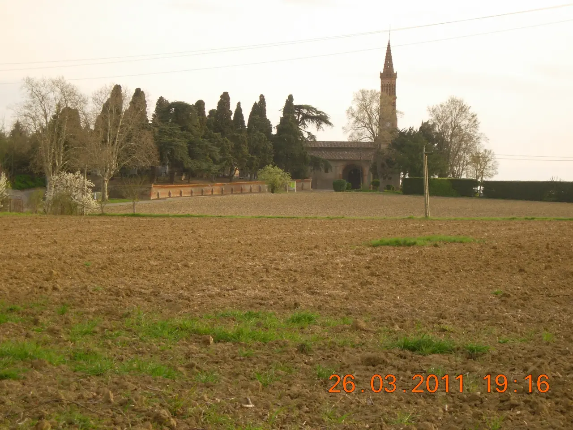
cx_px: 286
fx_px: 1870
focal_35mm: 113
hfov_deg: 17.4
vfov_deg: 13.1
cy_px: 215
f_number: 4.9
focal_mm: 23.4
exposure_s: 1/181
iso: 79
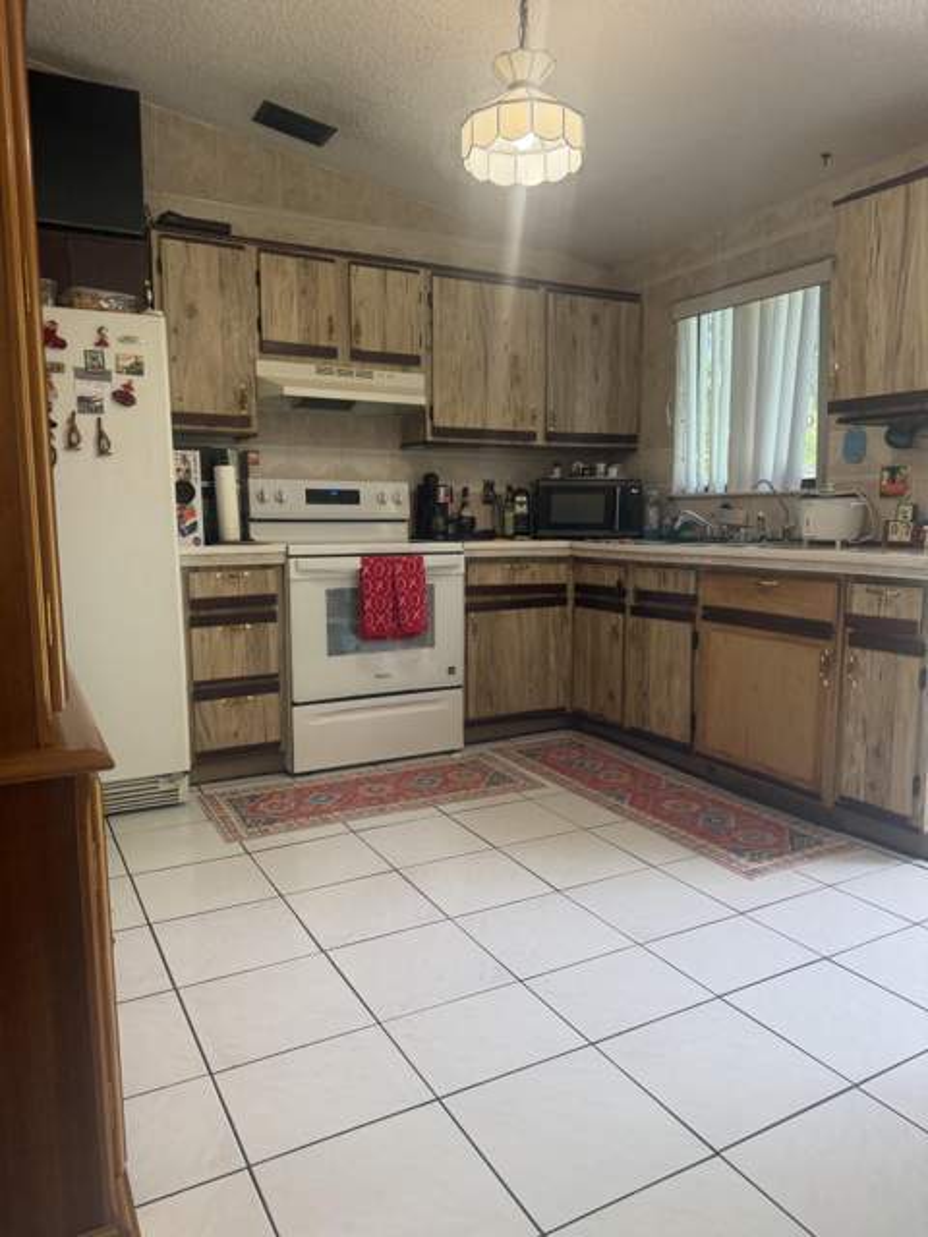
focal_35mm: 24
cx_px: 464
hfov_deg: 56.8
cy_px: 618
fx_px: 858
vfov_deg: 71.6
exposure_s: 1/112
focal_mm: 6.76
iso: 200
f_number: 1.78
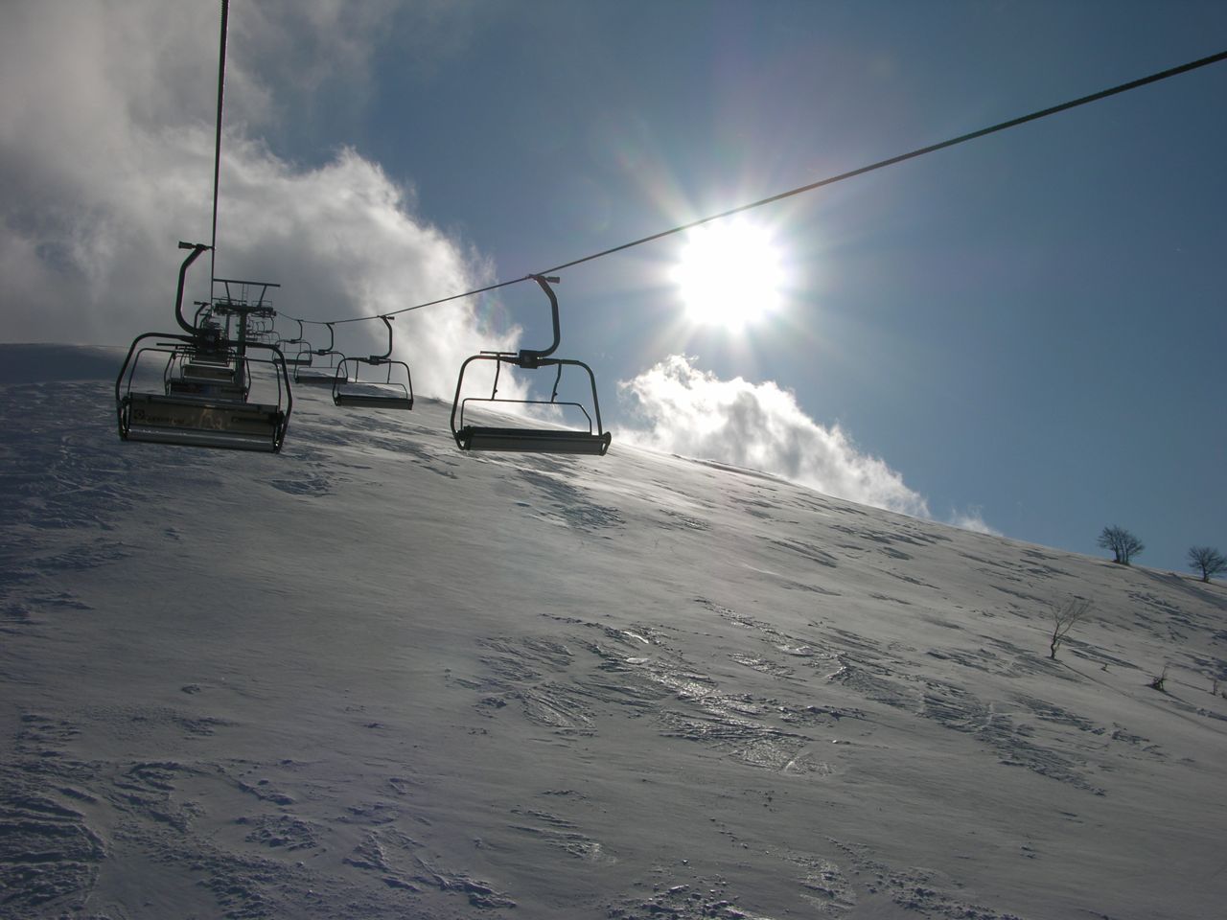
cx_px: 614
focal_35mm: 35
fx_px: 1241
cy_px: 460
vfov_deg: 40.7
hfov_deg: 52.6
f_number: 8
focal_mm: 8.9
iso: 50
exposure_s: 1/806
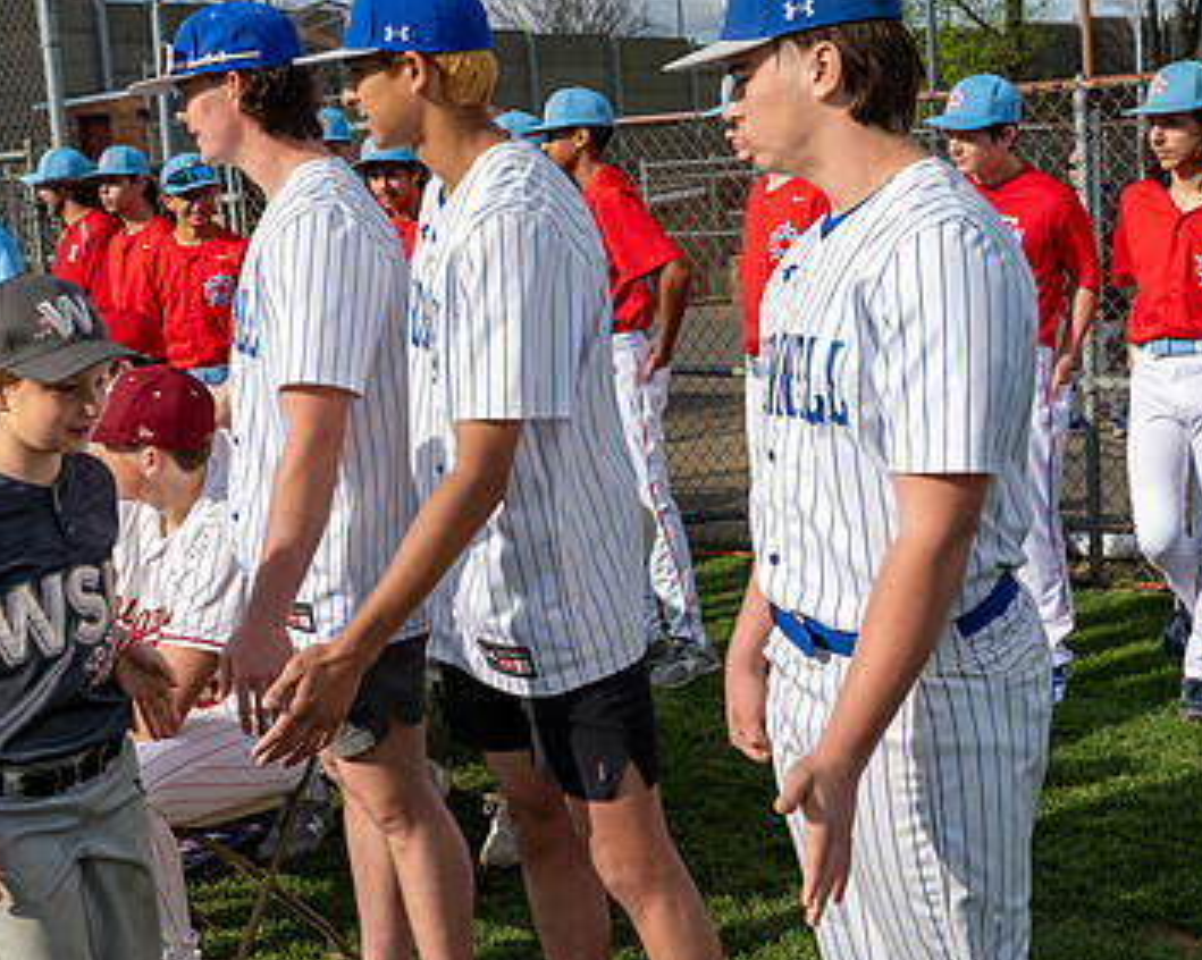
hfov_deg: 34.1
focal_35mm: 55
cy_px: 422
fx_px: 1956
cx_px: 519
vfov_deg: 27.6
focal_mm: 26.5
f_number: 6.3
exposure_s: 1/250
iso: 64
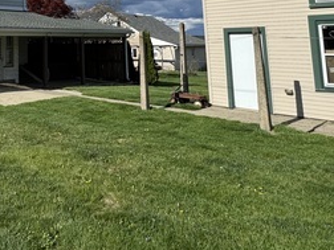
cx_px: 15
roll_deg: +0.5
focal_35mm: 37
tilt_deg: +5.9
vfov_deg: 35.3
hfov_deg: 44.2
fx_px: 357
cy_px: 4
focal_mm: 2.22
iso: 50
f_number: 2.2
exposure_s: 1/3247
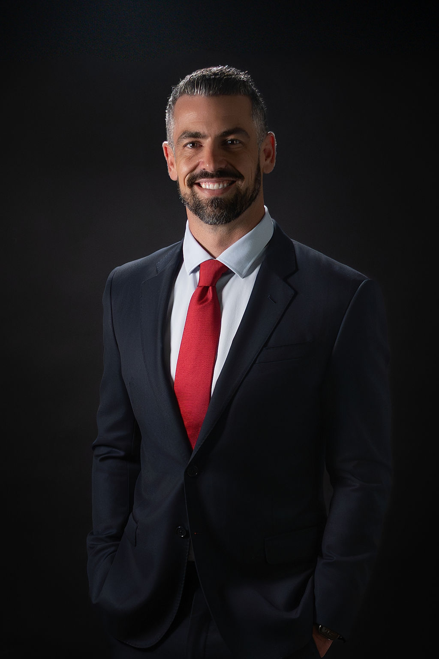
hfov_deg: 29.2
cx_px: 220
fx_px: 841
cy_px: 330
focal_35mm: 46
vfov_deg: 42.7
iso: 1250
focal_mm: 31
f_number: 4.5
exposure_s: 1/320
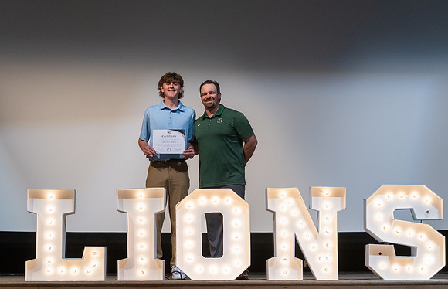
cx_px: 203
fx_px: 1011
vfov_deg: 16.3
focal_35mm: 82
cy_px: 142
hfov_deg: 25.0
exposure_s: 1/320
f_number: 4
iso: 5000
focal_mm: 72
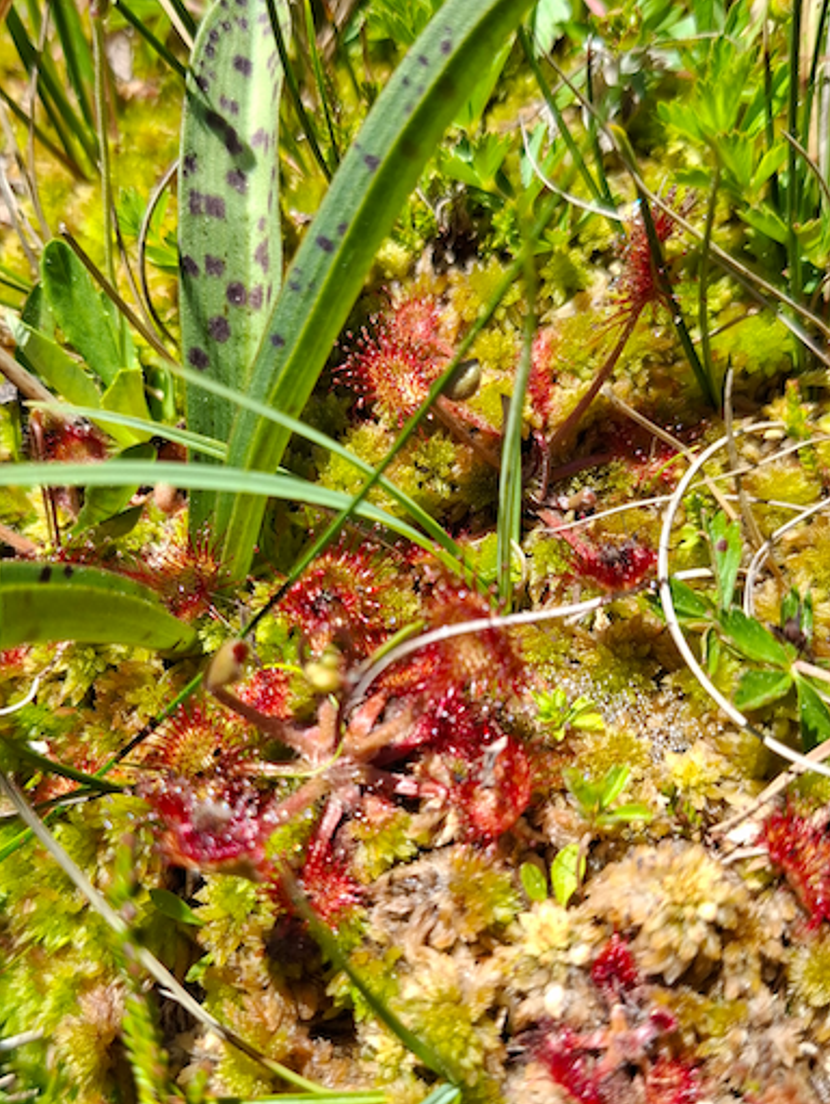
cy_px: 609
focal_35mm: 27
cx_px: 345
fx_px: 862
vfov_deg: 65.1
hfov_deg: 51.2
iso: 50
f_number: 1.8
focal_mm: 5.54
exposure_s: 1/816
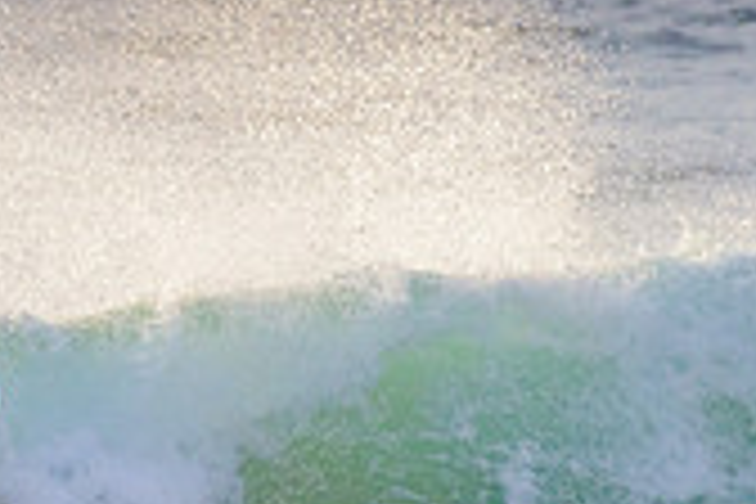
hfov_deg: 1.0
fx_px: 44559
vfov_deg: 0.6
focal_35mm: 2122
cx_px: -41
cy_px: 449
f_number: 5.6
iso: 360
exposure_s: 1/2000
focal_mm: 500
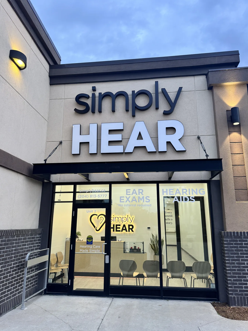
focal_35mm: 25
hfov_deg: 54.9
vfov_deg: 69.4
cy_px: 165
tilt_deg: +12.6
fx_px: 239
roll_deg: -0.3
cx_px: 122
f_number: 1.78
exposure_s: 1/120
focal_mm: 6.76
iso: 160
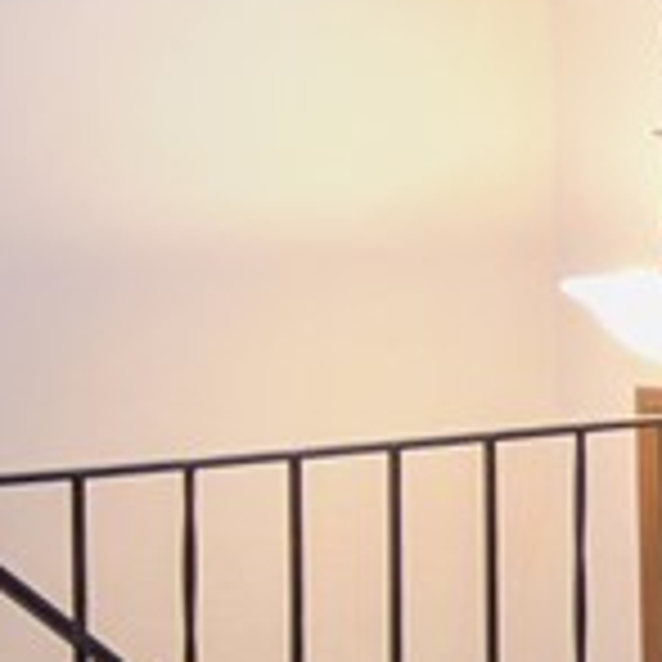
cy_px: 435
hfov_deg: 8.7
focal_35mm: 166
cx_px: 2009
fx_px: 3592
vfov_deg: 10.5
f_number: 1.8
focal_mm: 4.44
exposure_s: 1/24
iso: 96
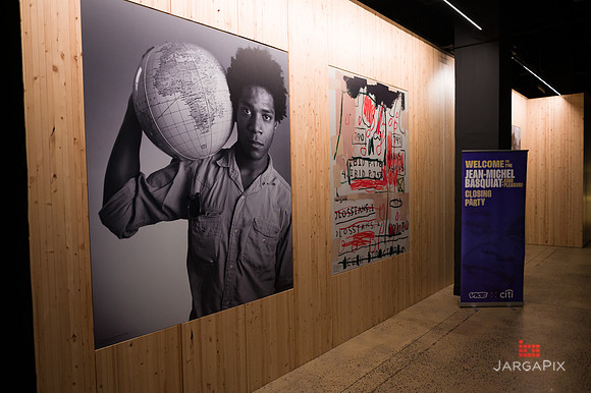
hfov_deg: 69.4
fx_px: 427
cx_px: 296
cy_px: 196
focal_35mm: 26
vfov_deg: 49.5
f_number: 3.2
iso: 1600
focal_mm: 26
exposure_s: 1/200
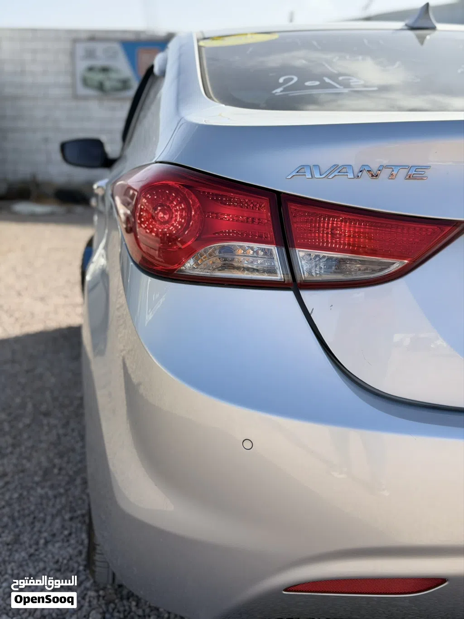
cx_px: 232
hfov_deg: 30.3
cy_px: 310
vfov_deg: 39.7
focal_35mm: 48
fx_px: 858
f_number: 1.78
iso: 64
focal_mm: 6.76
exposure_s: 1/2976
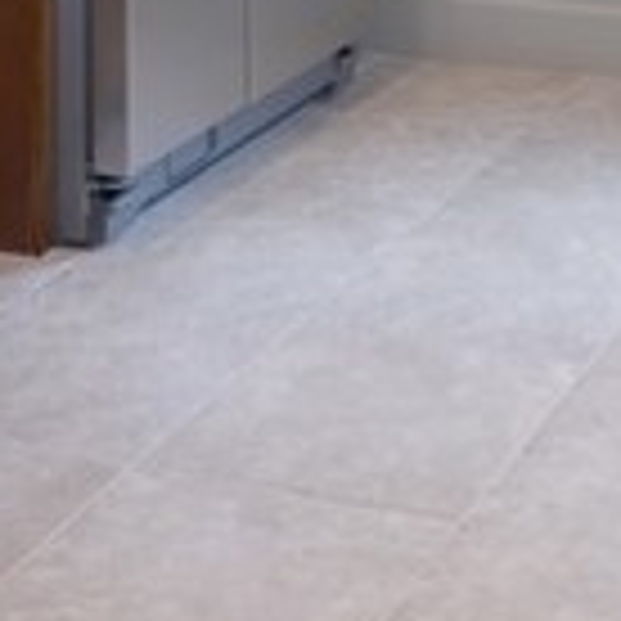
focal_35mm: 101
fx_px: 2050
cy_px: -619
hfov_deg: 16.9
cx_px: 590
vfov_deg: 14.4
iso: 400
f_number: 13
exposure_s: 1/50
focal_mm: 16
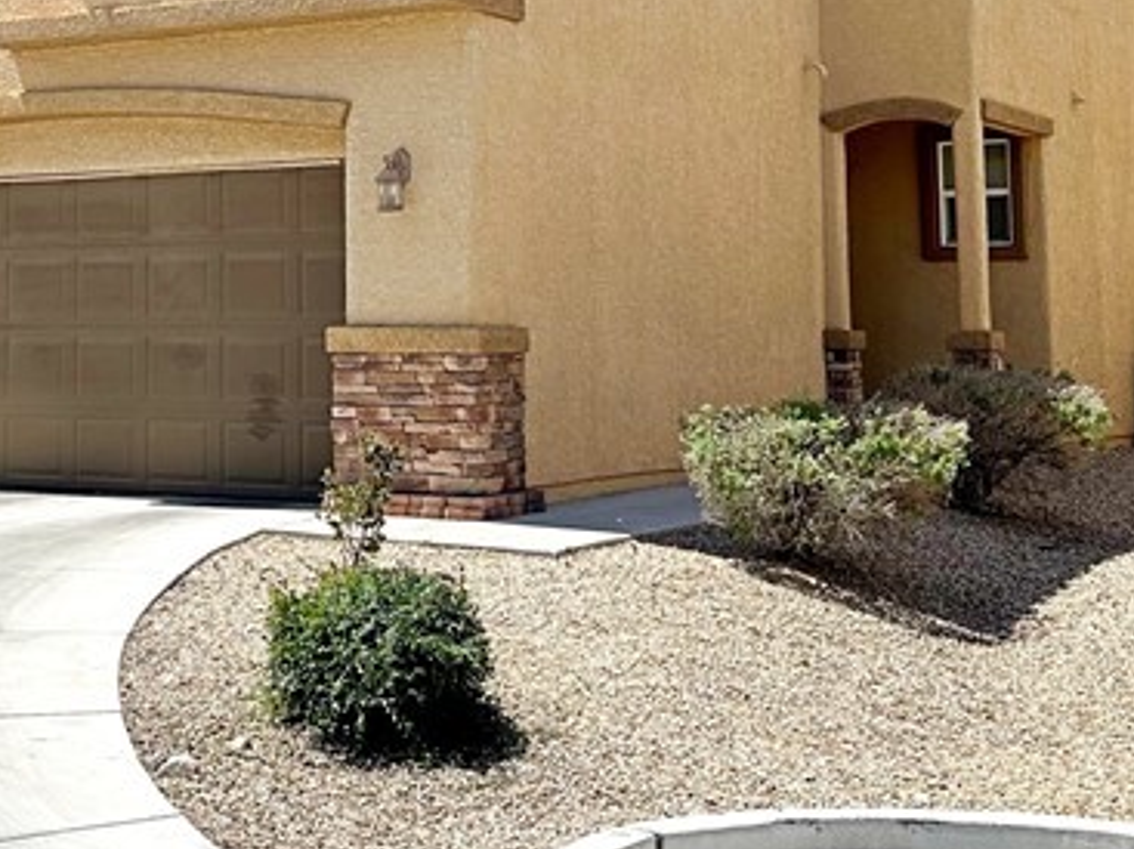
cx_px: 269
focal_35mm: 67
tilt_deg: +6.2
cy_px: 74
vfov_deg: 21.4
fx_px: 2194
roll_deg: -0.4
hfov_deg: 28.5
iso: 80
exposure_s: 1/5263
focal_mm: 6.86
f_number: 1.78
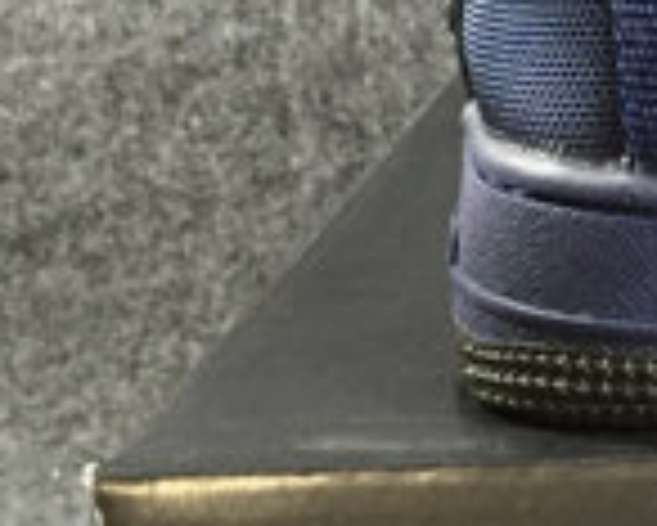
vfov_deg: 11.4
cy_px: 263
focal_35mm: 136
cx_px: 932
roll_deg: +0.0
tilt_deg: -12.2
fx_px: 2646
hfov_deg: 13.5
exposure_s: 1/33
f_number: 2.2
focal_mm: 4.15
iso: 250
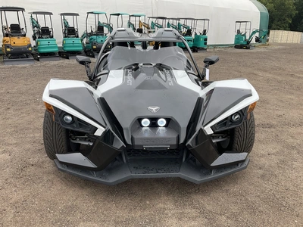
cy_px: 114
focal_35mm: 29
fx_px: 254
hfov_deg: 61.7
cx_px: 152
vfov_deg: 48.2
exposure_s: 1/227
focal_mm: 3
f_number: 1.8
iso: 20
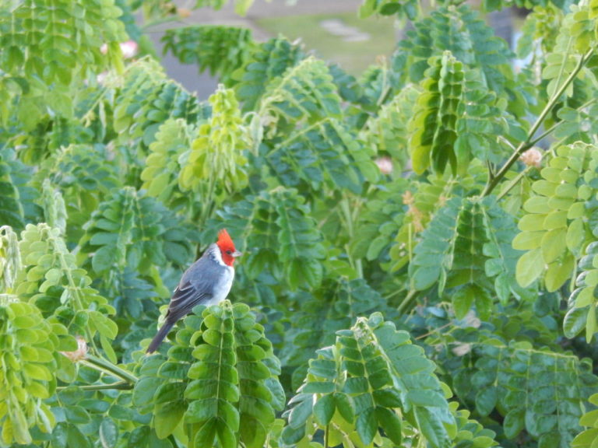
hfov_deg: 4.7
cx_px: 299
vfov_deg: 3.5
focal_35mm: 425
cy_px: 224
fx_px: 7342
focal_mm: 76.4
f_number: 5.7
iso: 640
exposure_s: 1/30
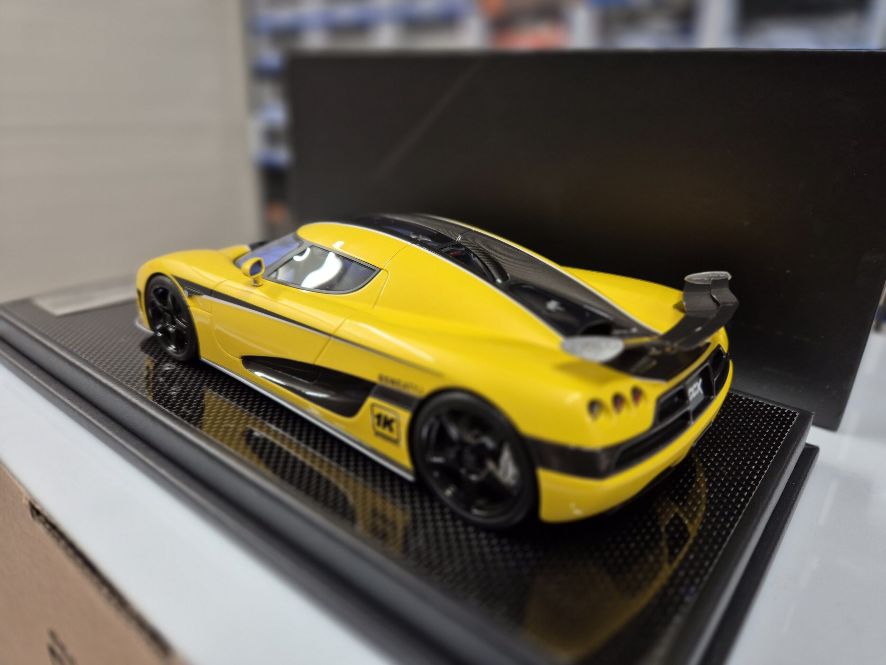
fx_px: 589
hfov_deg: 73.9
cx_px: 443
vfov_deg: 58.9
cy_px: 332
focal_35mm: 23
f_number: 1.8
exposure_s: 1/100
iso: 200
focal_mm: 5.4
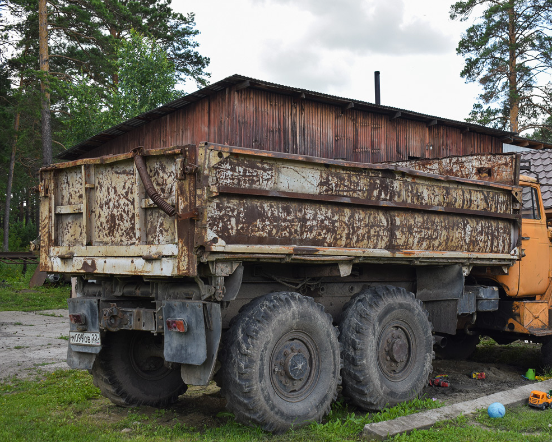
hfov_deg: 38.6
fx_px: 784
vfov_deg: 31.5
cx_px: 330
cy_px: 223
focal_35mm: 48
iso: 200
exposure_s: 1/250
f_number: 5.6
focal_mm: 28
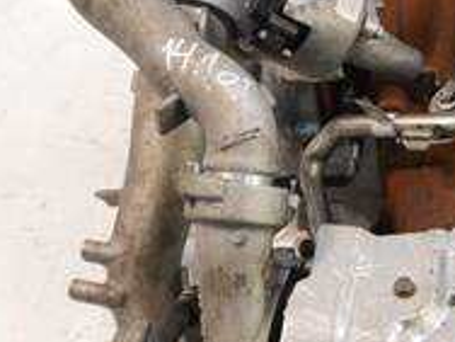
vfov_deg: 16.9
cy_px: 119
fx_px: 1144
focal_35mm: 87
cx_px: 453
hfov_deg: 21.7
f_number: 3.9
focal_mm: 17
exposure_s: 1/60
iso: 1000
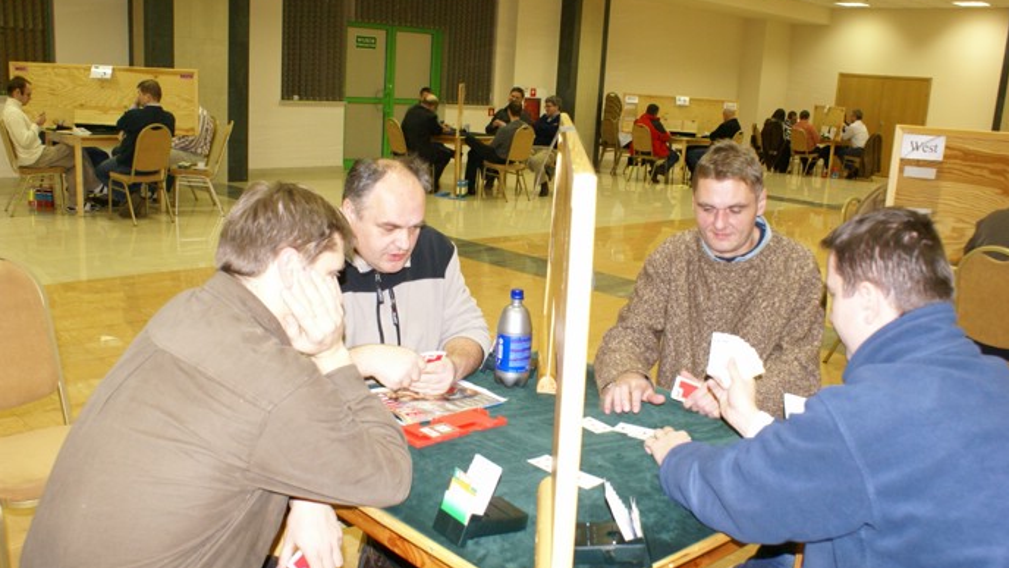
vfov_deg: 36.6
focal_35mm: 32
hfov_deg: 61.0
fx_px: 856
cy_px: 323
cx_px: 502
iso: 800
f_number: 5.6
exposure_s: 1/25
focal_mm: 20
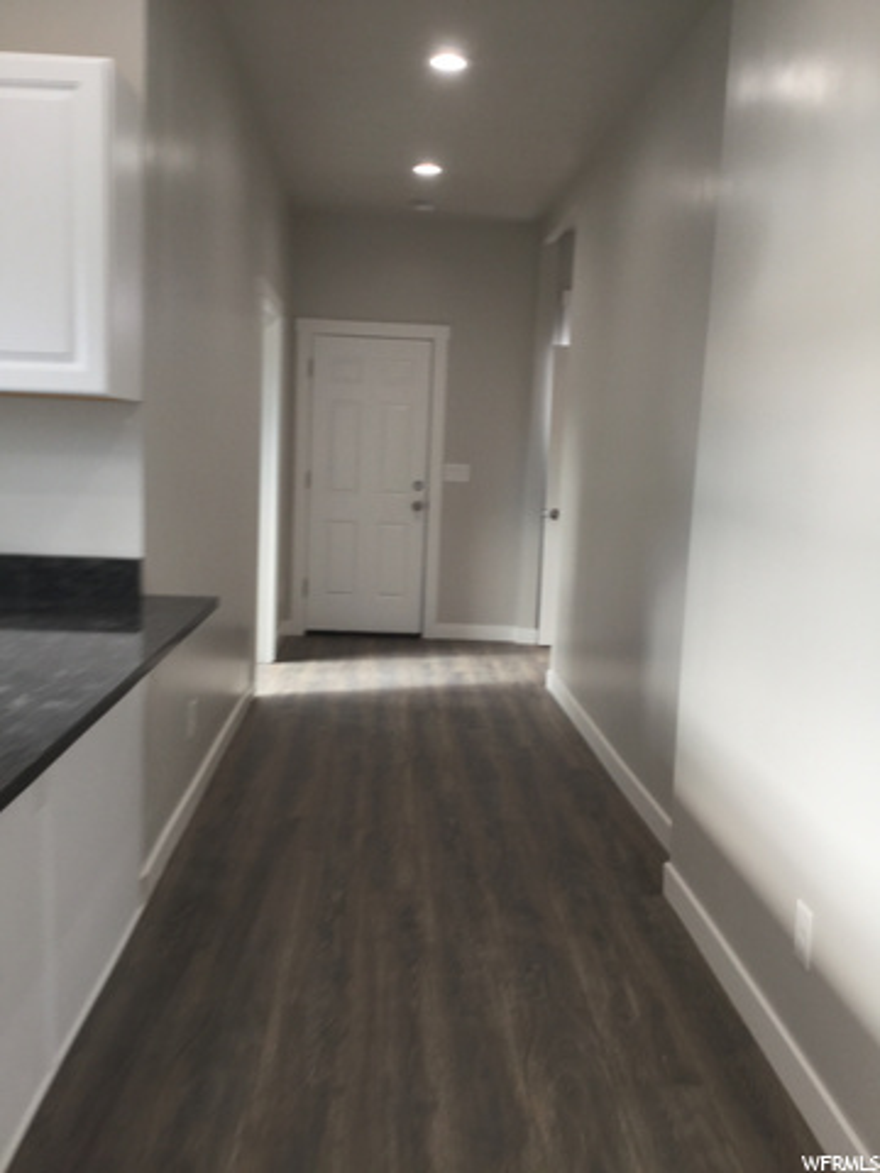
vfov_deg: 58.4
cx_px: 440
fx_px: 1051
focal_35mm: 31
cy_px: 586
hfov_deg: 45.4
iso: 32
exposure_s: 1/30
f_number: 2.4
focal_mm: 3.3
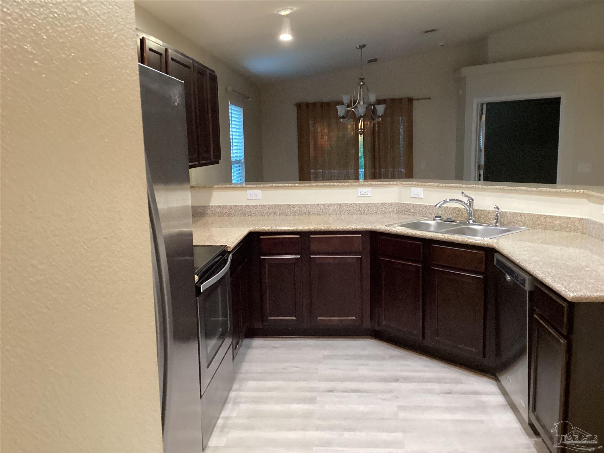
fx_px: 541
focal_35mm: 31
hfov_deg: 58.4
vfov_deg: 45.4
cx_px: 302
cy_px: 226
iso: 400
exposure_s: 1/40
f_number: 2.4
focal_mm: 3.3
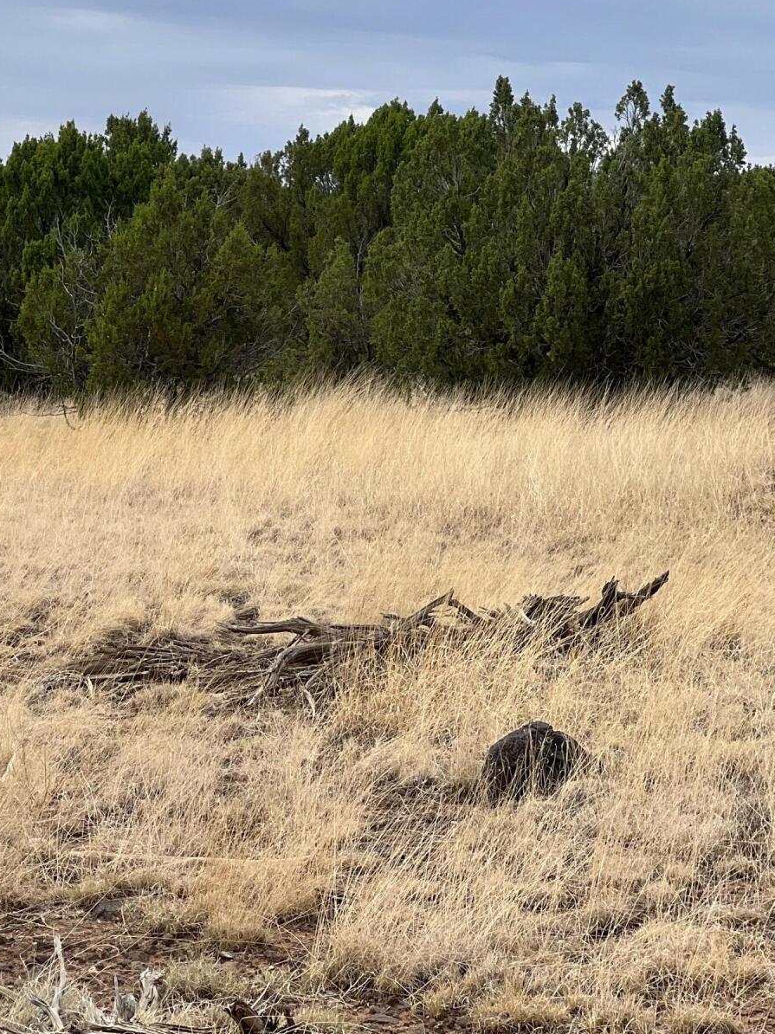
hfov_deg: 11.5
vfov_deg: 15.3
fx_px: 3852
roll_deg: -1.9
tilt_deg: -0.3
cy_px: 386
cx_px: 267
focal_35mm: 129
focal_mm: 9
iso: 32
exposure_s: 1/471
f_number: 2.8
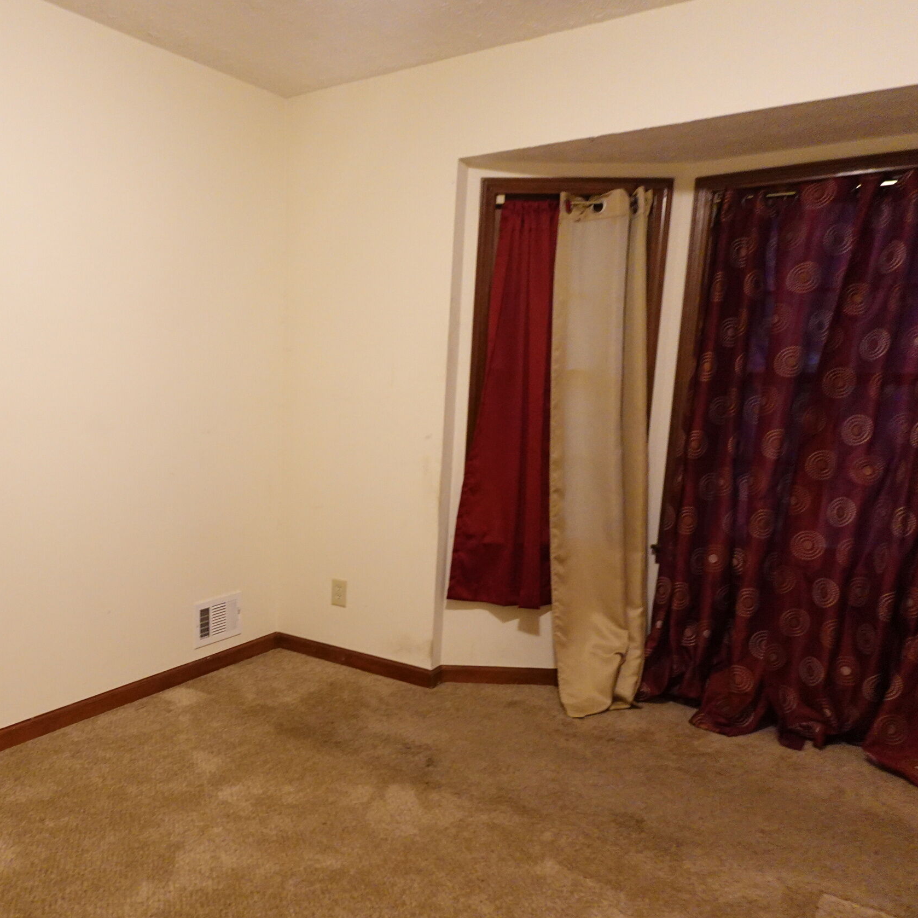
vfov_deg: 56.9
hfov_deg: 55.1
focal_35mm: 28
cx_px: 252
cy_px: 542
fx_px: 840
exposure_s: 1/80
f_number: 1.8
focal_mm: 6.9
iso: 1250
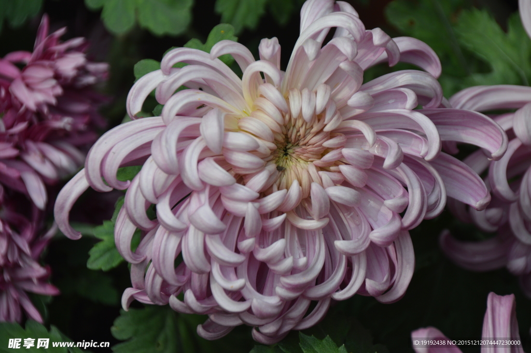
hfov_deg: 7.4
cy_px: 176
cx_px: 266
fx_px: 4090
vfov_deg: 4.9
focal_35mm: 278
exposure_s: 1/400
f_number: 6
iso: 200
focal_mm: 185
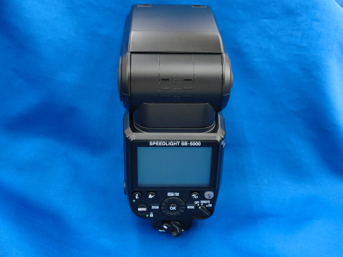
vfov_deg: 32.9
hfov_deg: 42.9
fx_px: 436
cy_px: 128
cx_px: 172
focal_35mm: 44
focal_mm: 7.9
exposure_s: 1/60
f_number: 3.4
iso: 400
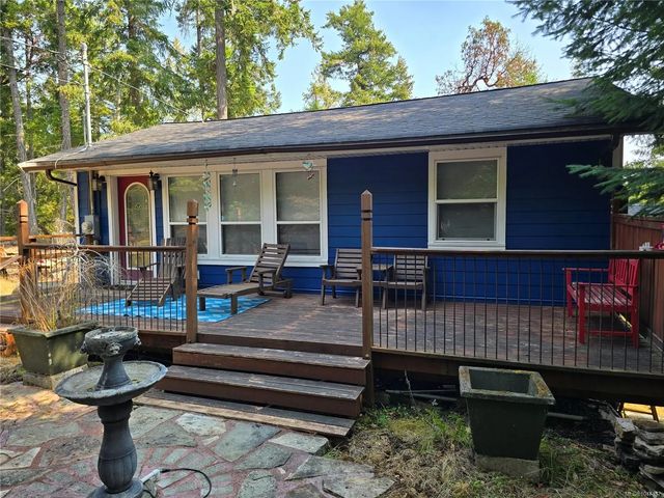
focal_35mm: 23
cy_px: 249
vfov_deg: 58.9
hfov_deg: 73.9
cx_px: 332
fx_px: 441
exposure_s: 1/185
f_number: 1.7
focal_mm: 6.3
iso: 12
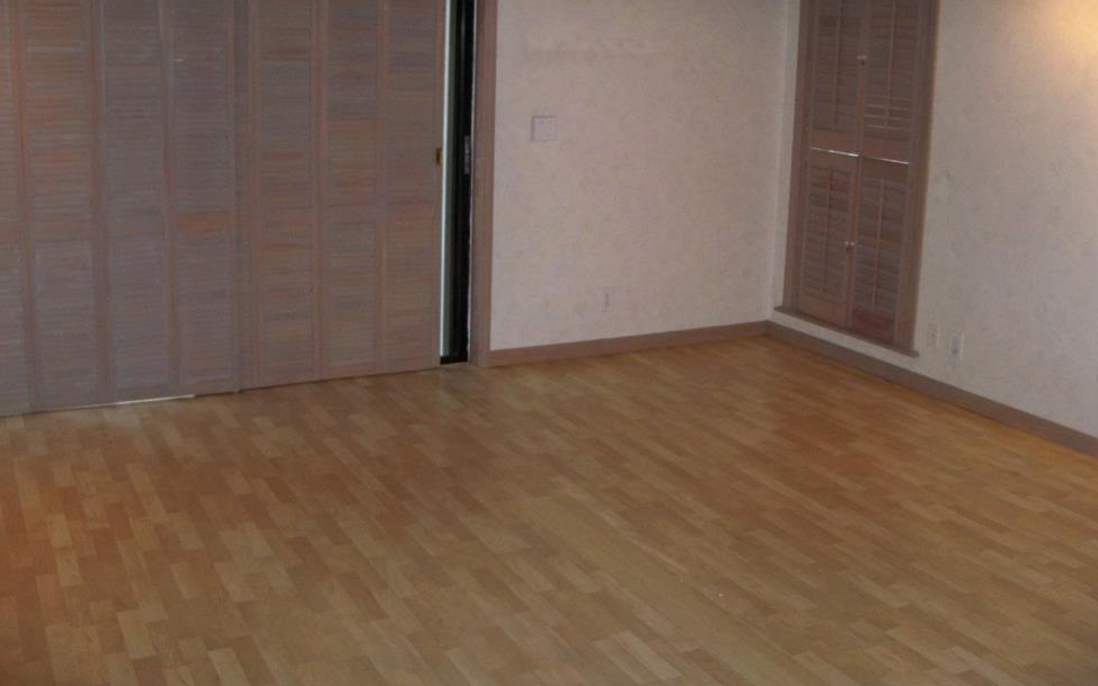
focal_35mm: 39
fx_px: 1167
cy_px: 258
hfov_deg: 50.4
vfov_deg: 32.6
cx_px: 558
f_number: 3.5
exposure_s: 1/30
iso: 200
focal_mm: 6.2
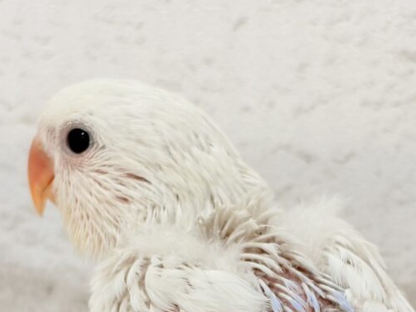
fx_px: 1490
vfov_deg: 11.8
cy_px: 328
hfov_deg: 15.9
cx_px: 260
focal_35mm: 124
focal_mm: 5.96
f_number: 1.6
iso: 50
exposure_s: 1/50
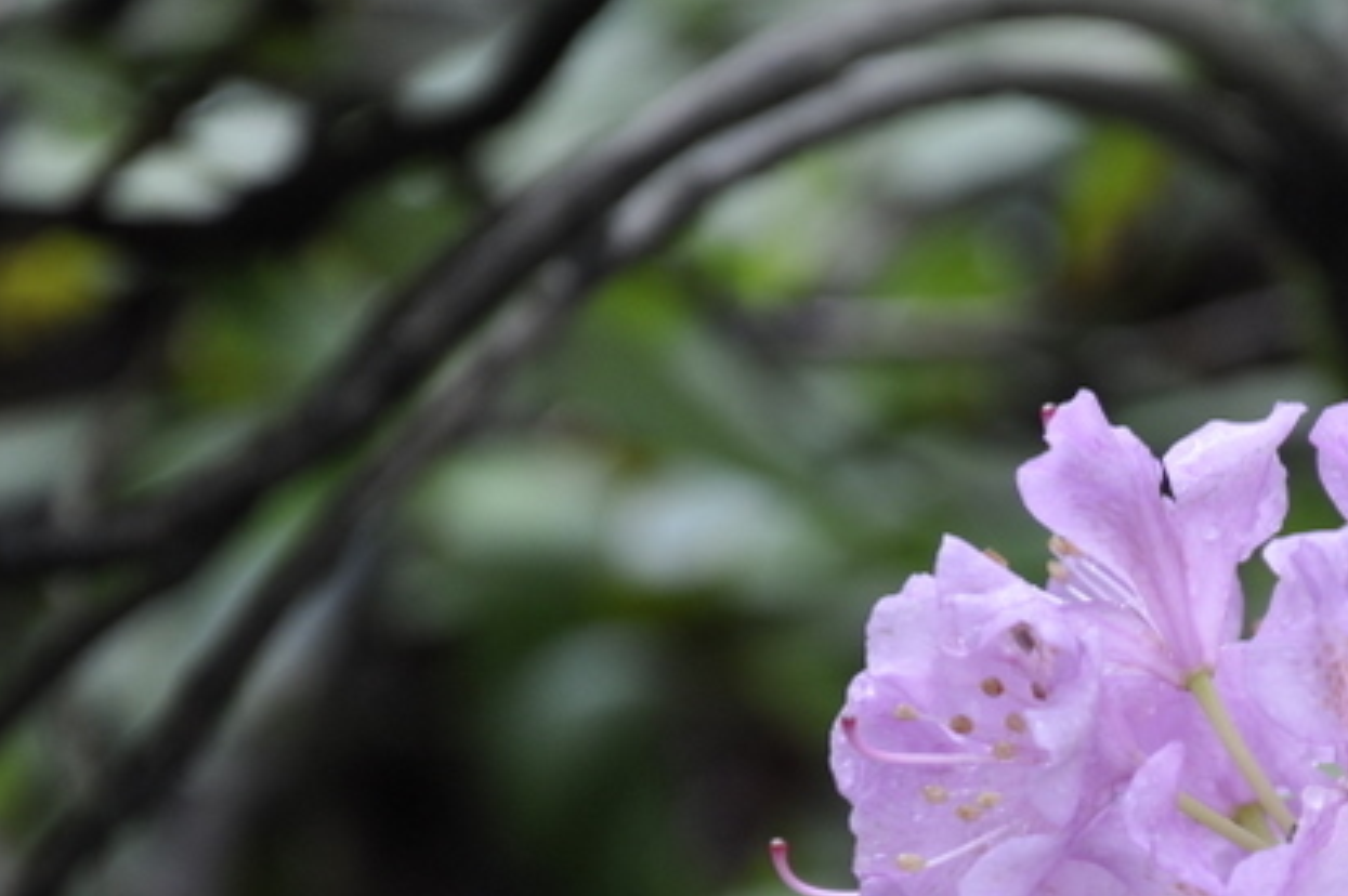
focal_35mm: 304
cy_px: 825
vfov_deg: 4.5
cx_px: 1212
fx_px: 11372
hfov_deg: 6.8
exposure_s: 1/60
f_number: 5.6
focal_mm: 105
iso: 450
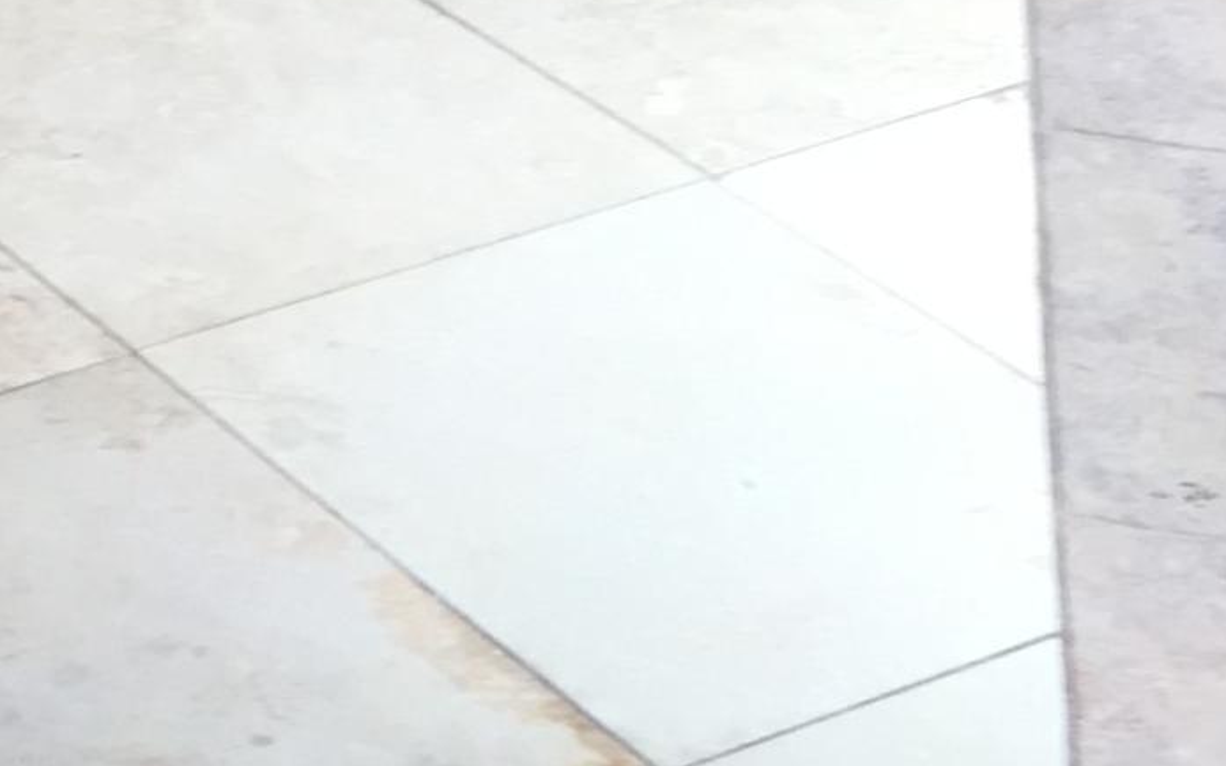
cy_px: -1148
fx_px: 4443
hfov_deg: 13.9
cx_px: -1028
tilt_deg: -12.5
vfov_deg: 8.8
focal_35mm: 133
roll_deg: +3.2
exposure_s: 1/60
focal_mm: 4.15
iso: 32
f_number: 2.2
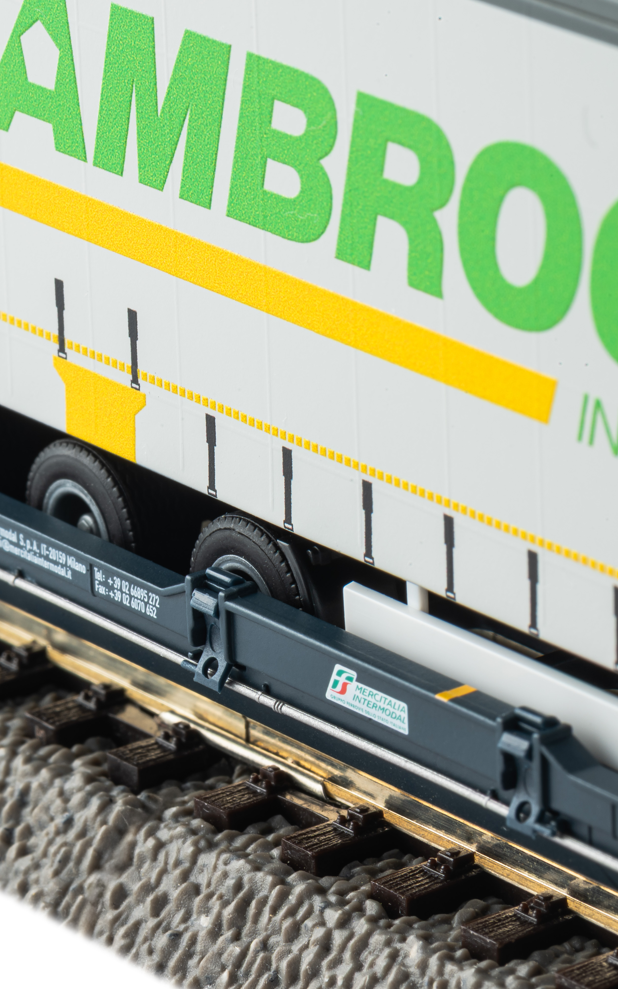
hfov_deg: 8.1
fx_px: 4339
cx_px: 85
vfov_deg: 13.0
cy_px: 494
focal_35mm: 161
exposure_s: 1/2.5
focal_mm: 105
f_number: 29
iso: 100
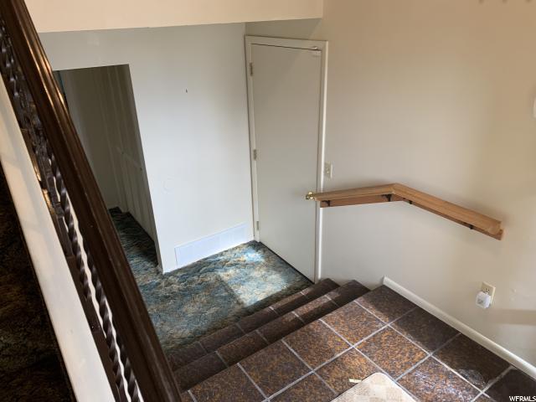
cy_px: 201
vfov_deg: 53.1
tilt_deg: -24.8
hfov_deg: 67.3
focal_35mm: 26
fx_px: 403
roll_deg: +1.5
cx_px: 268
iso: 64
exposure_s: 1/60
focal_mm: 4.25
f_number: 1.8
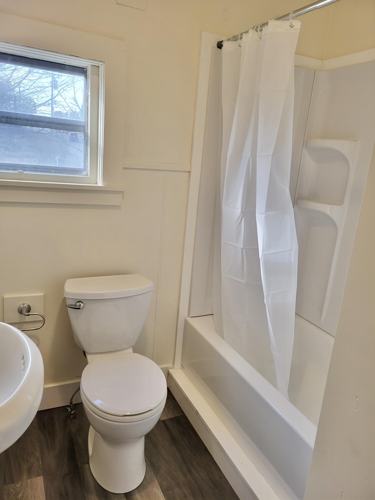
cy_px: 250
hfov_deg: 53.1
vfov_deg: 67.3
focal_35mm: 26
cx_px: 188
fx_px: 376
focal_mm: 5.4
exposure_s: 1/120
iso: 64
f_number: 1.8
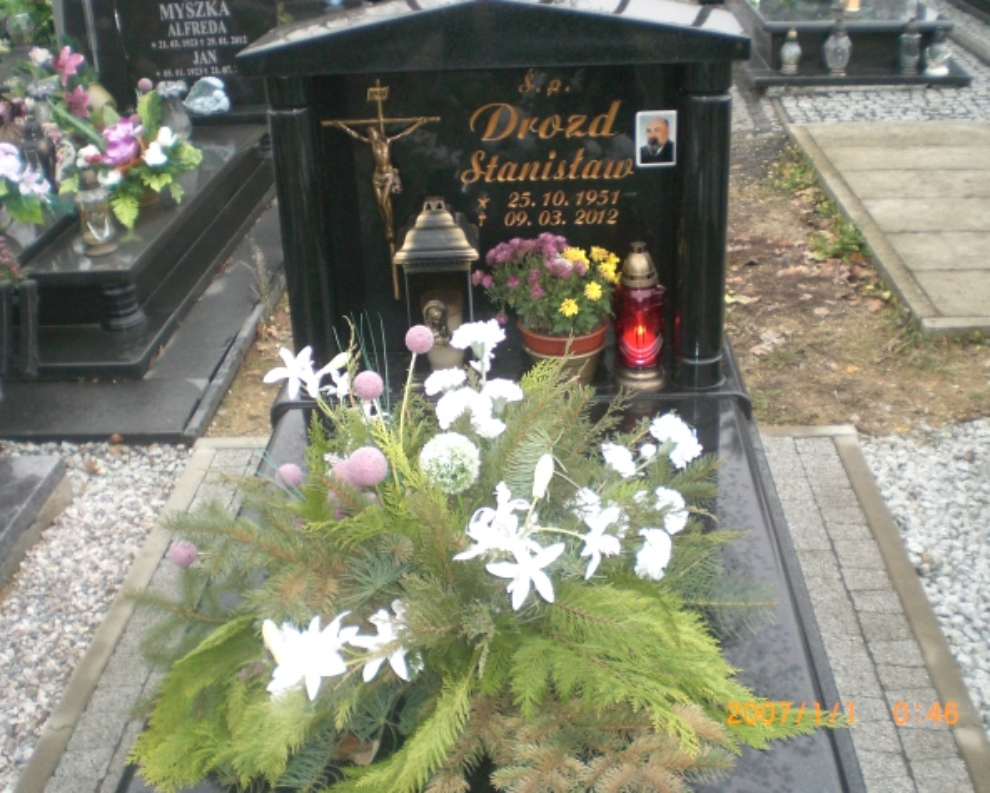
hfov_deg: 45.8
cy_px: 394
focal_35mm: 40
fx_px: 1173
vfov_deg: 37.4
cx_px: 489
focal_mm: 6.3
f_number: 3.1
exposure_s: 1/100
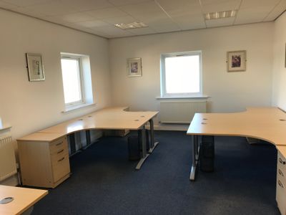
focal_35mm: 28
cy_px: 108
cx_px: 143
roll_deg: +2.3
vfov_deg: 49.7
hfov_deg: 63.4
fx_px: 231
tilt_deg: -7.9
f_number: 1.8
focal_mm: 3.99
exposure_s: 1/100
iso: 32
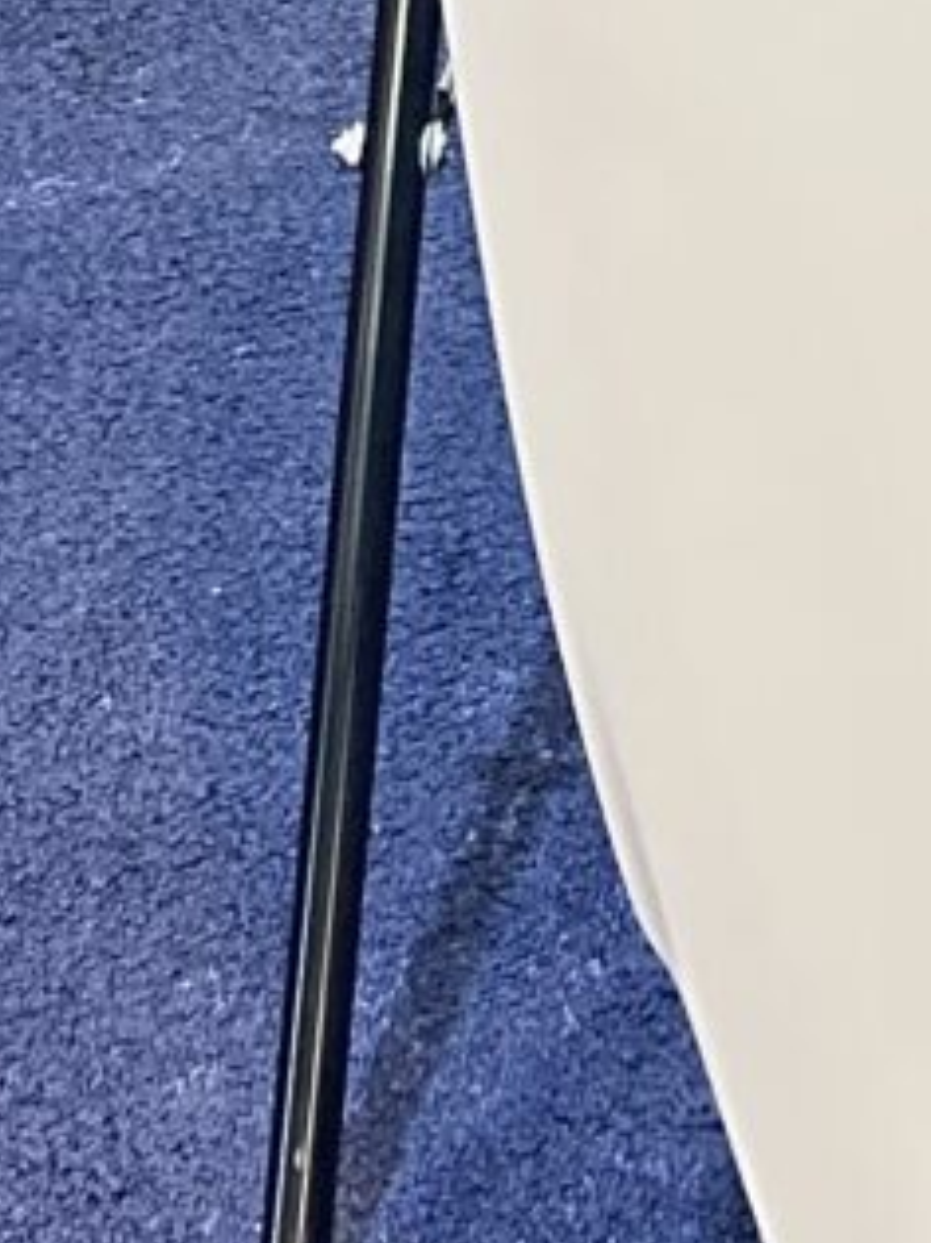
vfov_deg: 10.2
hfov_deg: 8.8
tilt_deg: -12.2
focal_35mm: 165
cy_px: -1882
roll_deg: -1.2
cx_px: 1444
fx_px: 5921
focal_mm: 5.7
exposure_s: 1/60
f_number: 1.5
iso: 250
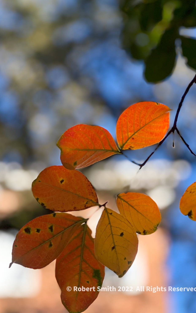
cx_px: 105
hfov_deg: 15.9
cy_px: 156
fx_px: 701
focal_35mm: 82
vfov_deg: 25.2
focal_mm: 9
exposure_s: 1/120
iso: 32
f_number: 2.8
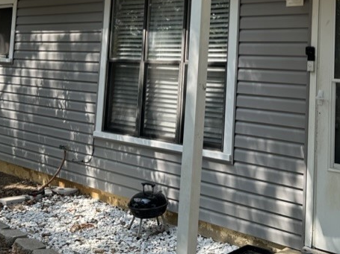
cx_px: 258
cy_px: 16
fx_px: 530
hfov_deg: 34.7
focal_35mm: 54
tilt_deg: +6.3
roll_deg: -2.1
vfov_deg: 26.0
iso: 80
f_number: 1.78
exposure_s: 1/1019
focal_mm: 6.86
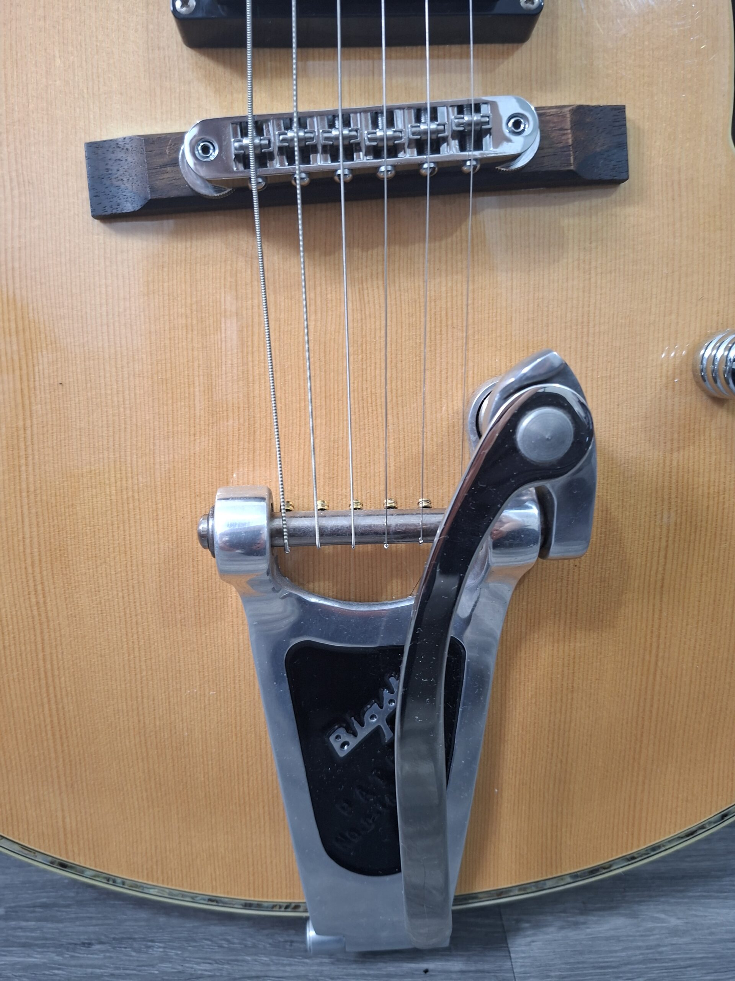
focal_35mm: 23
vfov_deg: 73.9
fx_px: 651
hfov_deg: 58.9
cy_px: 490
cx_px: 368
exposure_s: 1/50
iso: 320
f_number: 1.8
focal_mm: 5.54
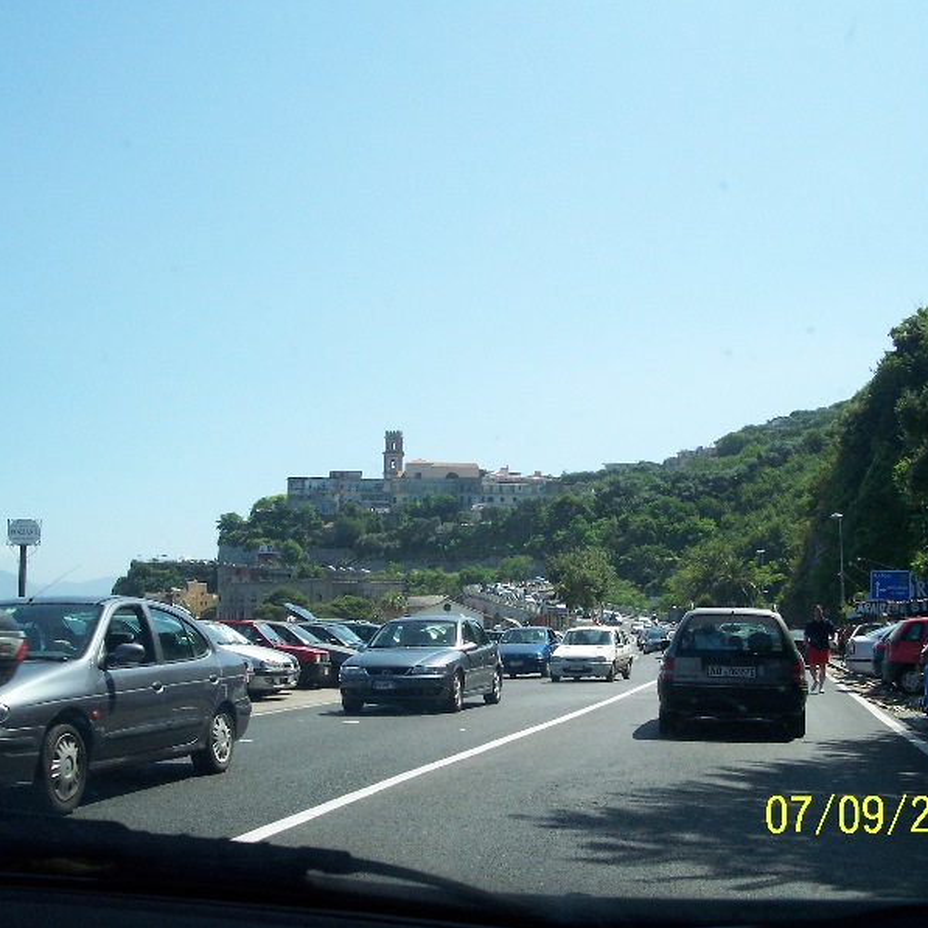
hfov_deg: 37.5
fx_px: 1365
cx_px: 446
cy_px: 465
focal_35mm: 45
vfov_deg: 37.6
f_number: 4.8
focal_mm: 8
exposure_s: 1/500
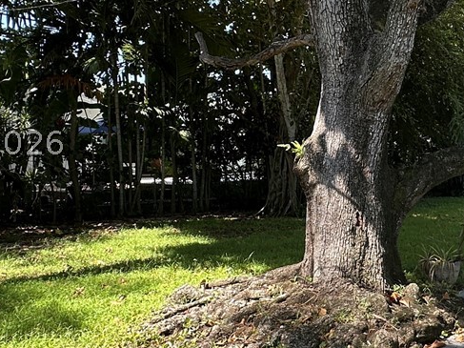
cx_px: 356
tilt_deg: +1.1
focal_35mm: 46
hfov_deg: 39.9
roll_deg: +0.8
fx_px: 616
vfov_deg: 31.4
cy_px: 143
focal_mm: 2.22
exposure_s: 1/163
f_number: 2.2
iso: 40
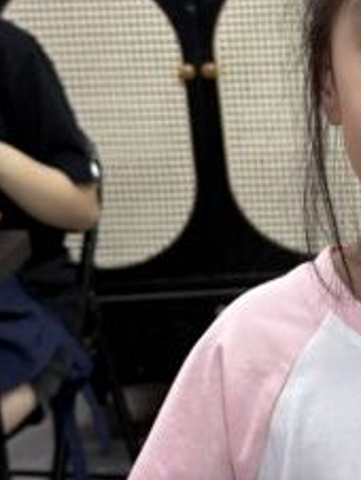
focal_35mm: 106
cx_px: 471
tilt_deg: -15.0
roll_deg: +3.5
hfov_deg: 13.5
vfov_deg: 18.5
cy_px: 202
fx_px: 1471
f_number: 1.78
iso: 160
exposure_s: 1/100
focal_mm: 6.76
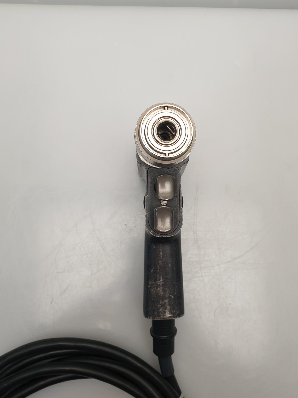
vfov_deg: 56.7
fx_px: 367
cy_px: 181
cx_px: 169
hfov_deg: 44.1
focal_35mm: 32
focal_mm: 4.3
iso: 50
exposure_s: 1/50
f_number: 2.4
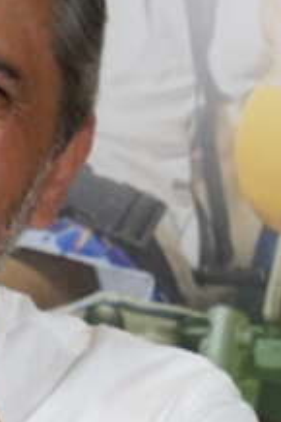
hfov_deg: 5.4
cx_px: 564
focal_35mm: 247
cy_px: 413
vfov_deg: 8.3
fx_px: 2896
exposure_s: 1/160
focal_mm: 35
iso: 5000
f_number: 8
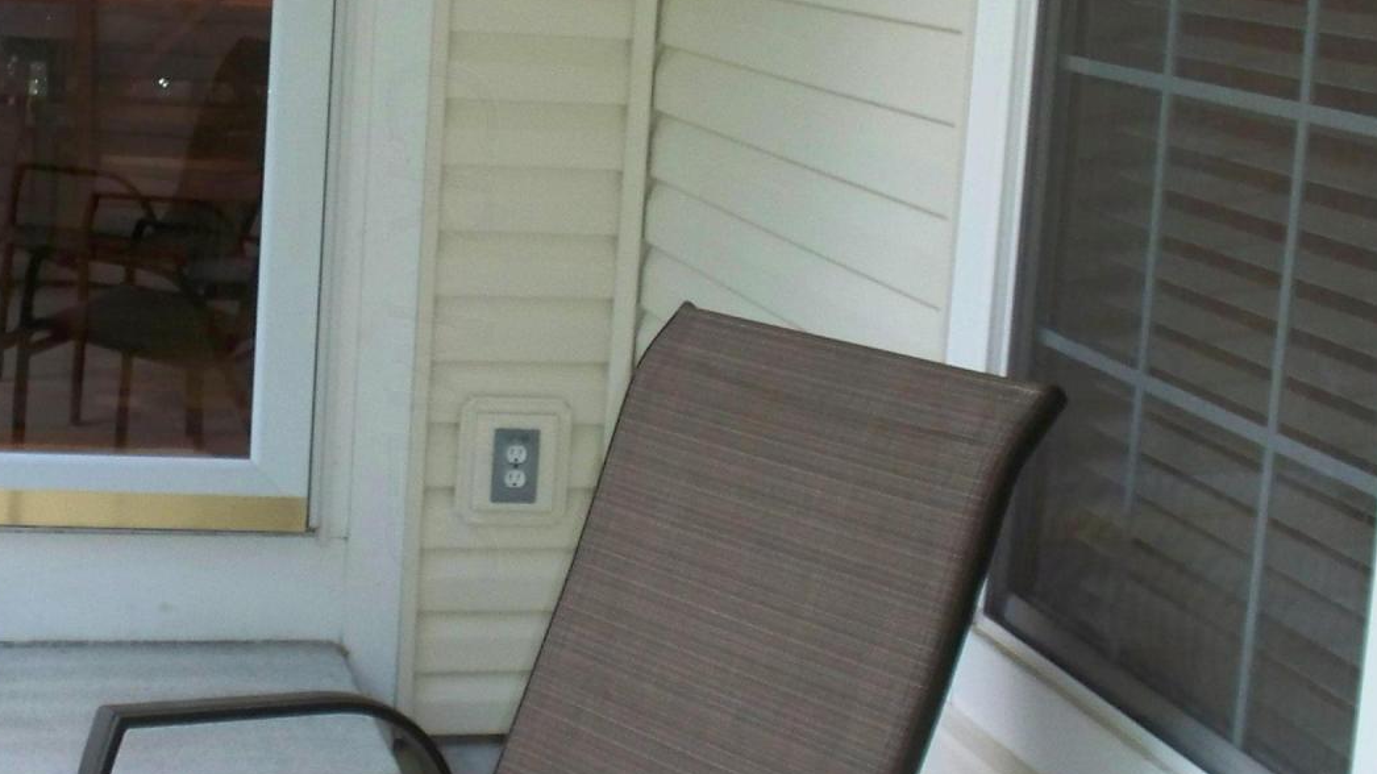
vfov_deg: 16.1
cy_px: 317
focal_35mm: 75
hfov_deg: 28.0
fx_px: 2738
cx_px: 444
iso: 200
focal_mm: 7.54
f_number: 2.8
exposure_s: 1/60
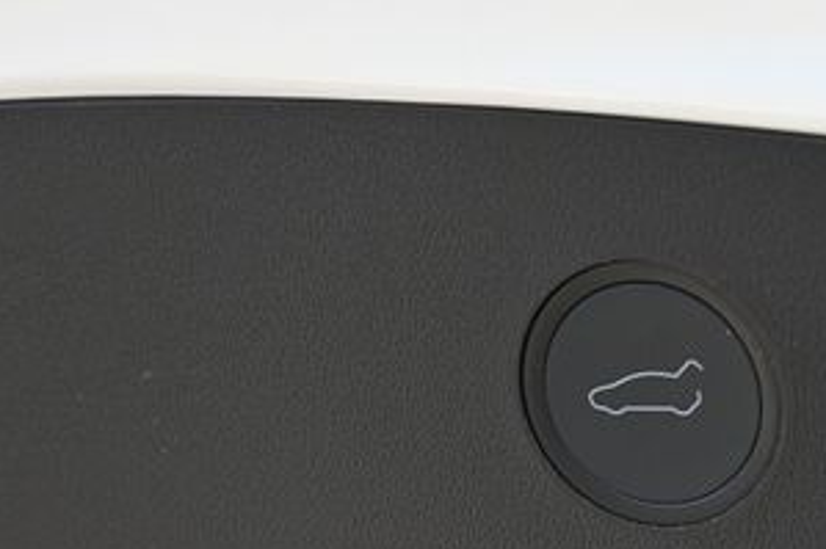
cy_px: 444
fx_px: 2134
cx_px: 682
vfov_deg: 14.6
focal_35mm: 93
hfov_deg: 21.6
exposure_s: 1/250
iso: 360
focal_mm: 29
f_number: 4.8
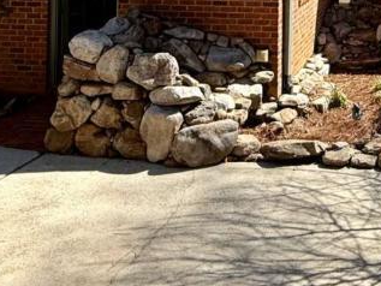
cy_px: -96
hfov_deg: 33.5
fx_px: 584
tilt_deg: +1.4
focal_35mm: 53
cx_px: 369
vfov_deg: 23.9
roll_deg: -0.7
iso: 50
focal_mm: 2.22
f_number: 2.2
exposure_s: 1/955
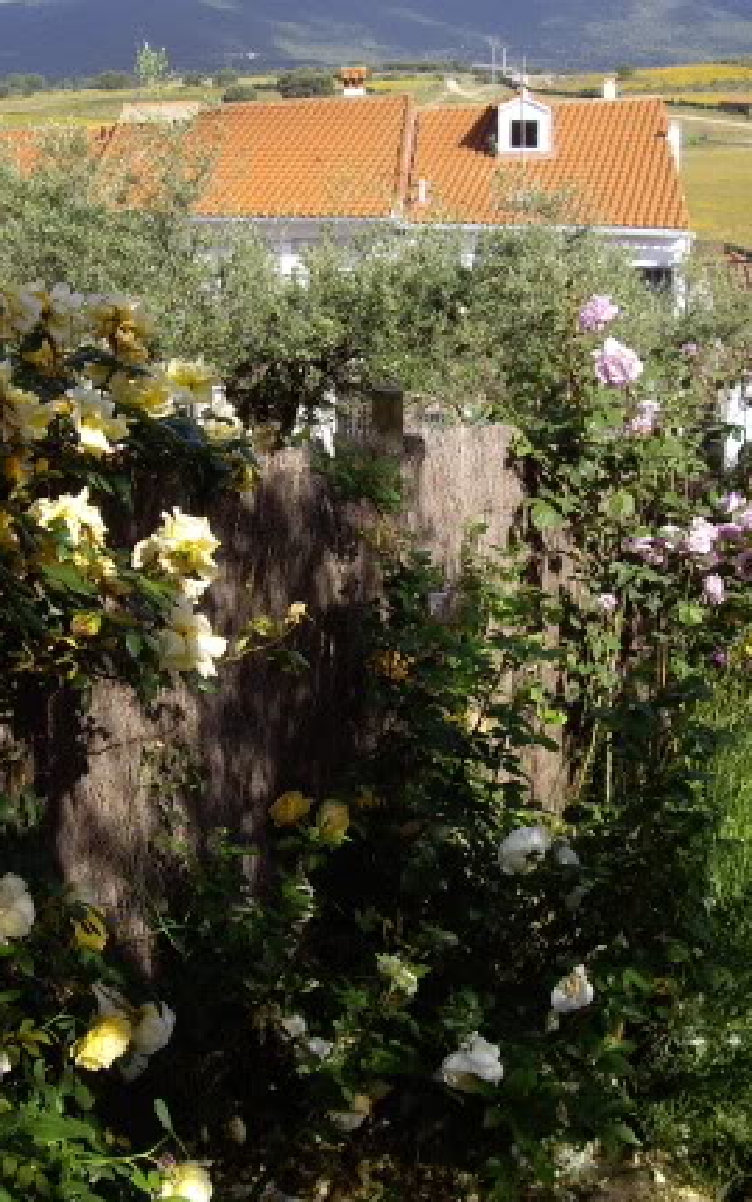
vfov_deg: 34.0
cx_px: 400
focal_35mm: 60
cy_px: 604
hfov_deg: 21.6
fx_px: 1966
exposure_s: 1/100
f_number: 8
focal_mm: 7.9
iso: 64
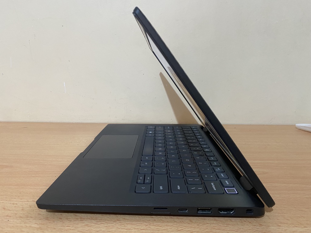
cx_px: 156
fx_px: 234
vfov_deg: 53.1
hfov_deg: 67.3
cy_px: 116
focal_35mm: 26
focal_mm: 4.25
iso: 320
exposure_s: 1/33
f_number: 1.8
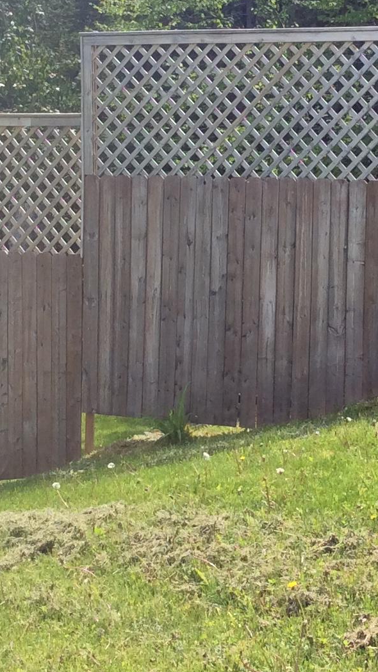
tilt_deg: -1.1
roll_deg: +0.6
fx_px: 1533
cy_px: 182
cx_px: 306
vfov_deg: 24.5
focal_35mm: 86
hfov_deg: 14.0
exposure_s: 1/665
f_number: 2.4
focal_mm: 3.3
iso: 32
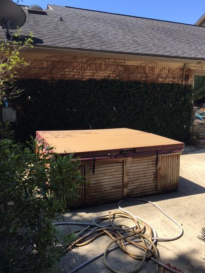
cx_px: 102
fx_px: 229
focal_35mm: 29
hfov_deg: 48.2
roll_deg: -0.3
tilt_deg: -7.4
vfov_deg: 61.7
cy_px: 136
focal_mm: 4.15
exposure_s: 1/699
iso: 25
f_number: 2.2
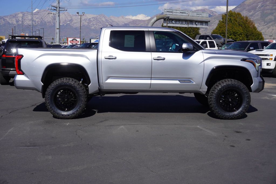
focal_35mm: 46
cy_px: 92
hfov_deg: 42.3
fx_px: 357
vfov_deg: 29.0
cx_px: 138
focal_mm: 31
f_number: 11
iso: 100
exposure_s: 1/250
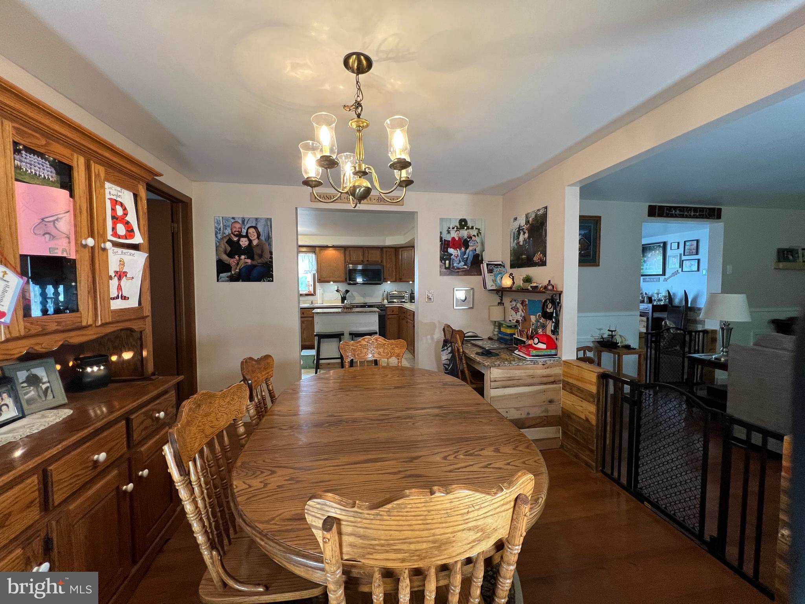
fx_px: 302
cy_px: 302
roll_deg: +0.5
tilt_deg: -3.8
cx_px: 402
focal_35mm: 13
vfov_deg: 89.9
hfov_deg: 106.2
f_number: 1.8
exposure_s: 1/60
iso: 250
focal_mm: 1.57
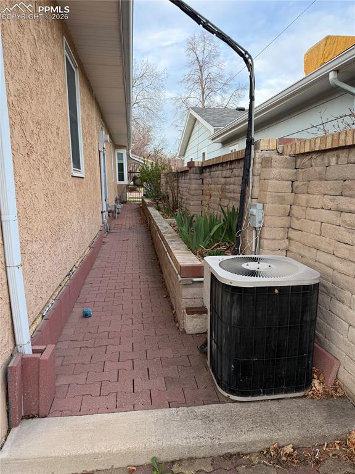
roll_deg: -0.1
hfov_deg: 56.8
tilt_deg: -8.9
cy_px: 237
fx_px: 328
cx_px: 178
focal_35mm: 24
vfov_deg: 71.6
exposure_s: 1/254
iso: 80
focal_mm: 6.76
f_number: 1.78
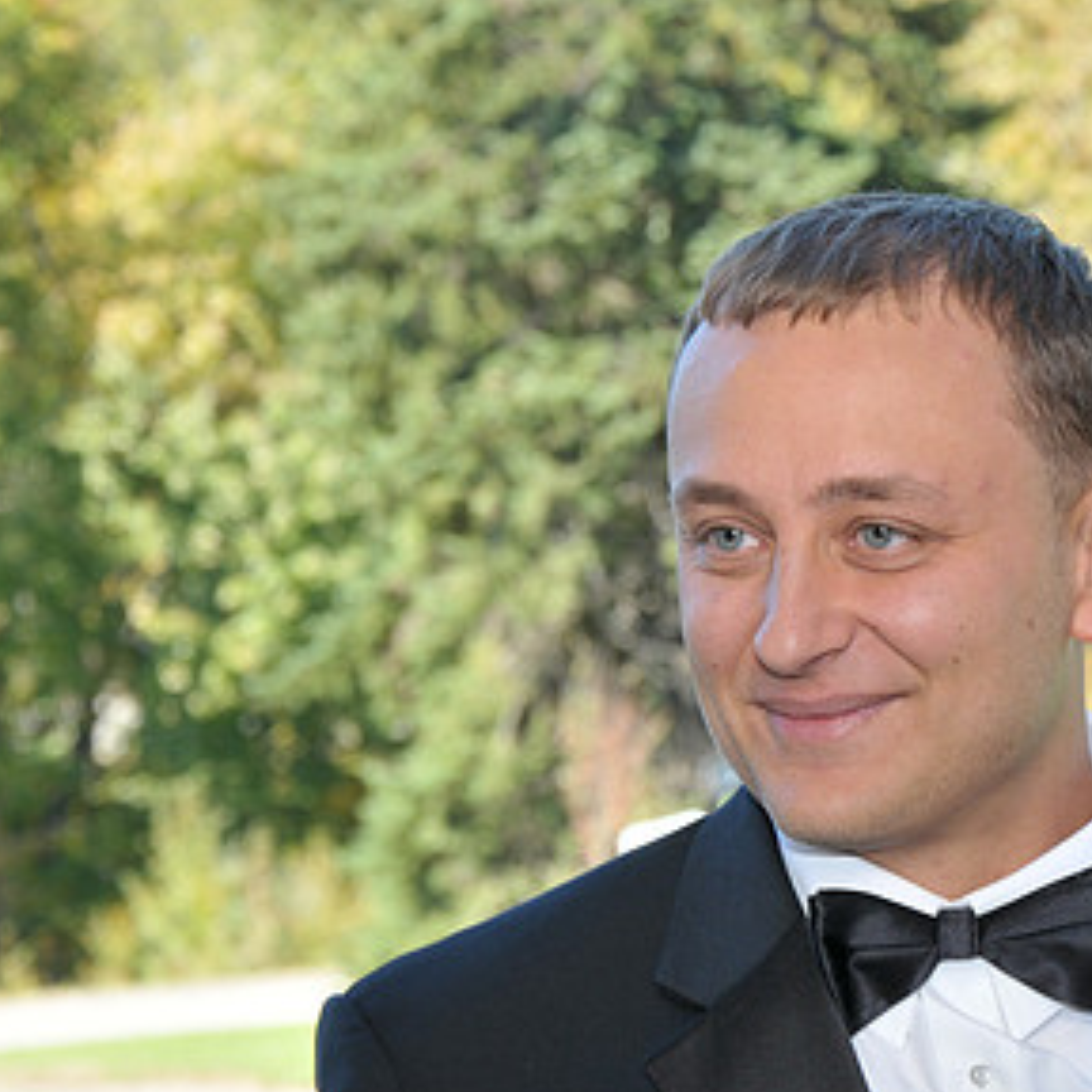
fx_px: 6032
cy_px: 605
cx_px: 986
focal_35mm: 169
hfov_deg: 10.3
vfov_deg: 10.3
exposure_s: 1/125
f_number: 7.1
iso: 250
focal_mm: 66
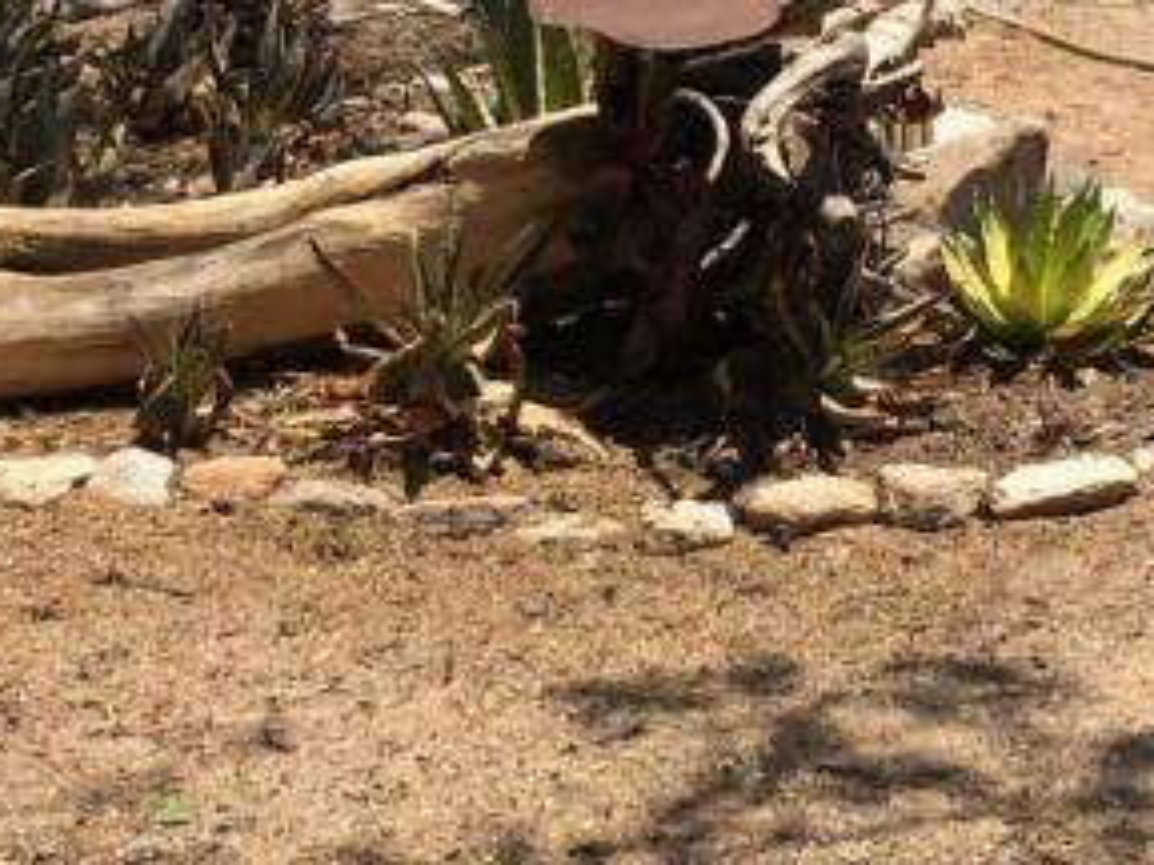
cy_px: 0
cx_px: 809
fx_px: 3434
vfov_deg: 14.1
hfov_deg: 19.0
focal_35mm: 103
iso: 32
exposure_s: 1/2198
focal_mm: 4.15
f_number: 2.2
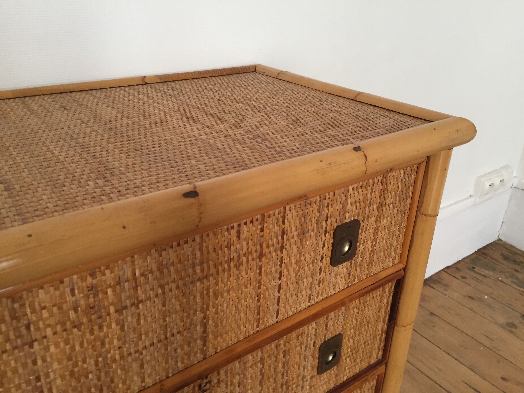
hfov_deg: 61.7
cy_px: 196
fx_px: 439
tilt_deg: -26.9
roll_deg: -2.6
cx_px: 262
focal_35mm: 29
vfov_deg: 48.2
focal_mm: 4.15
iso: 160
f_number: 2.2
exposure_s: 1/33
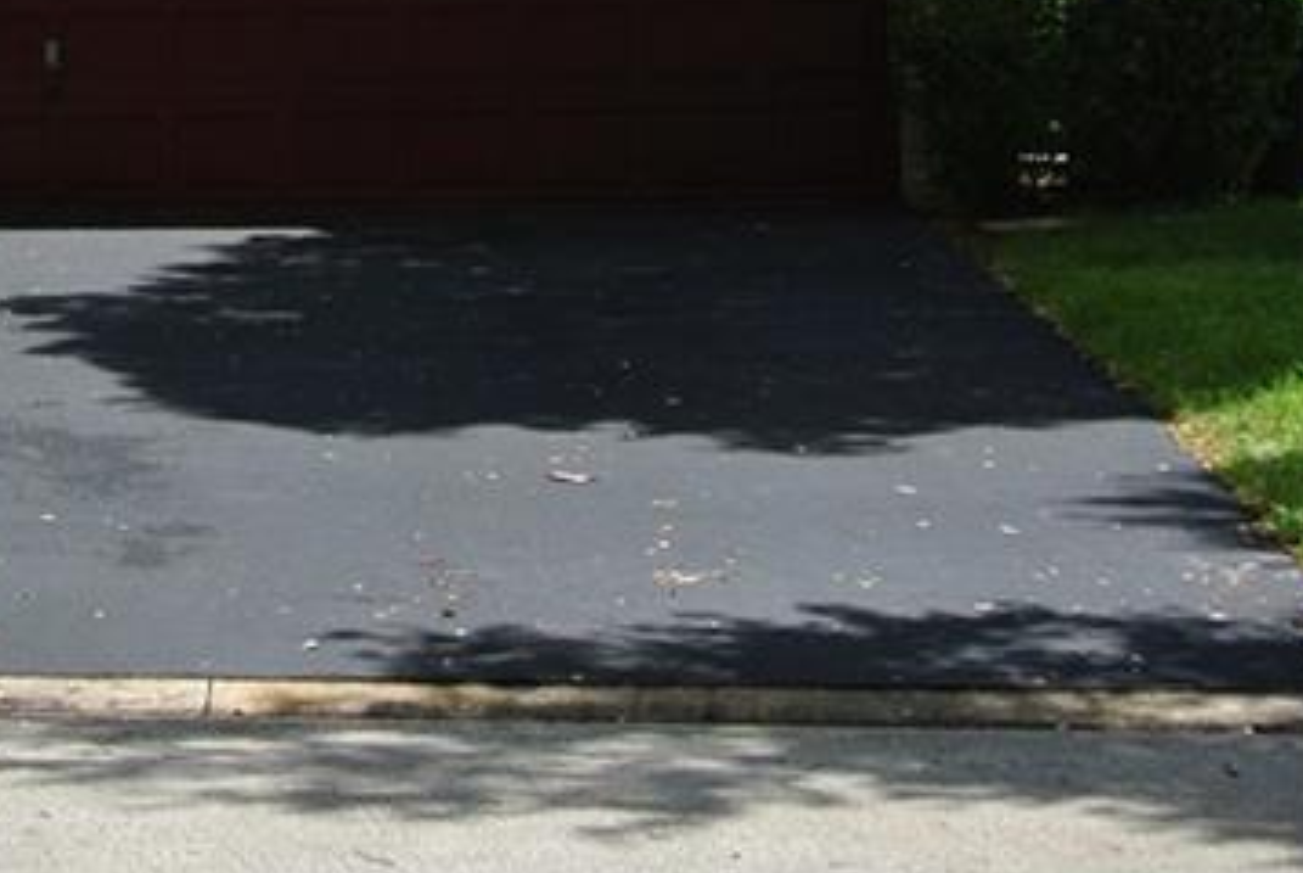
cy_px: 26
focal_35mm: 106
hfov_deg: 17.7
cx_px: -515
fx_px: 3841
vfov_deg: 12.8
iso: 100
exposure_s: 1/640
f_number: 4.5
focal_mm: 14
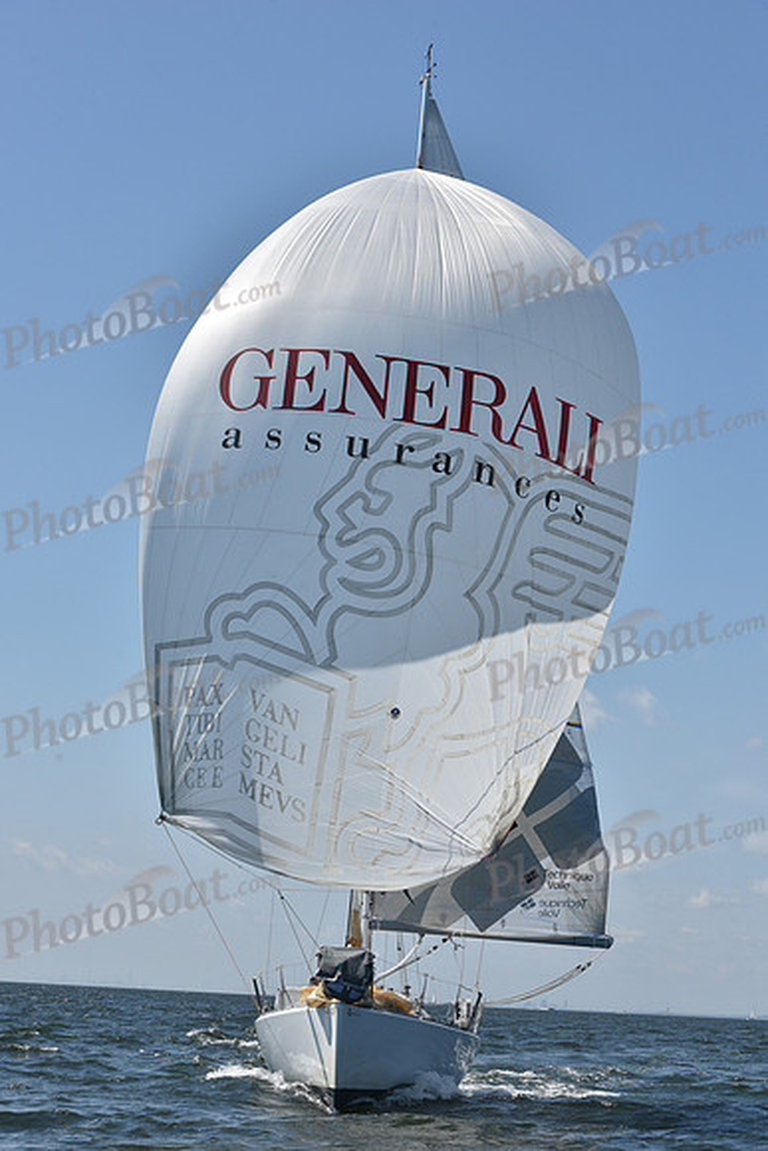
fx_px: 2238
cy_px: 576
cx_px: 384
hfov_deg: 19.5
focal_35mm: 70
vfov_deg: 28.8
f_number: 10
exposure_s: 1/1250
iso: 320
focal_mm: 70
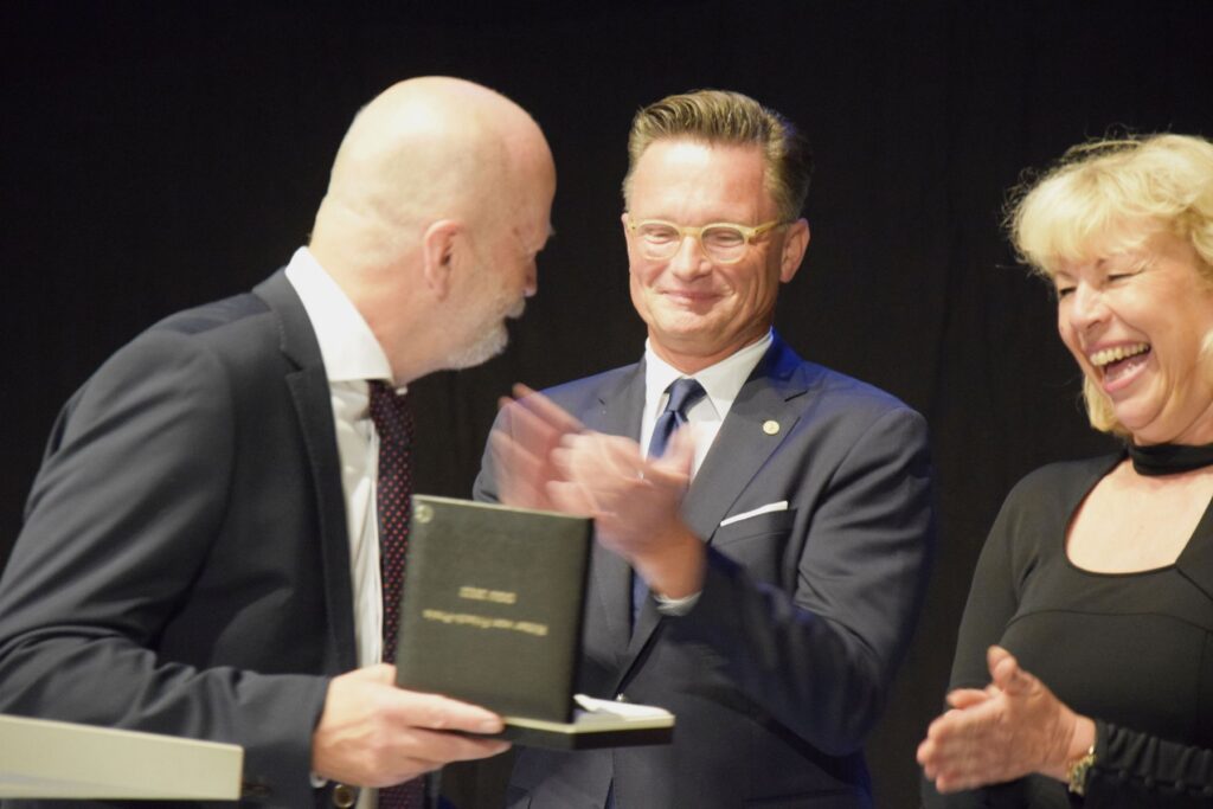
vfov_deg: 8.7
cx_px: 606
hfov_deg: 13.0
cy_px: 404
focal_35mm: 158
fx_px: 5307
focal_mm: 105
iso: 5000
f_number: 5.6
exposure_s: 1/60
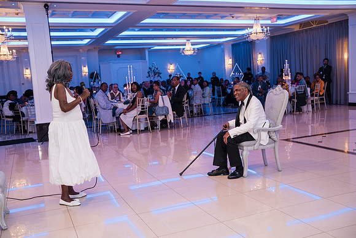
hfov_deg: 53.1
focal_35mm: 36
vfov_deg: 36.9
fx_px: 356
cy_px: 119
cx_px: 178
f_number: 4
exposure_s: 1/250
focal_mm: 36
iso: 2500
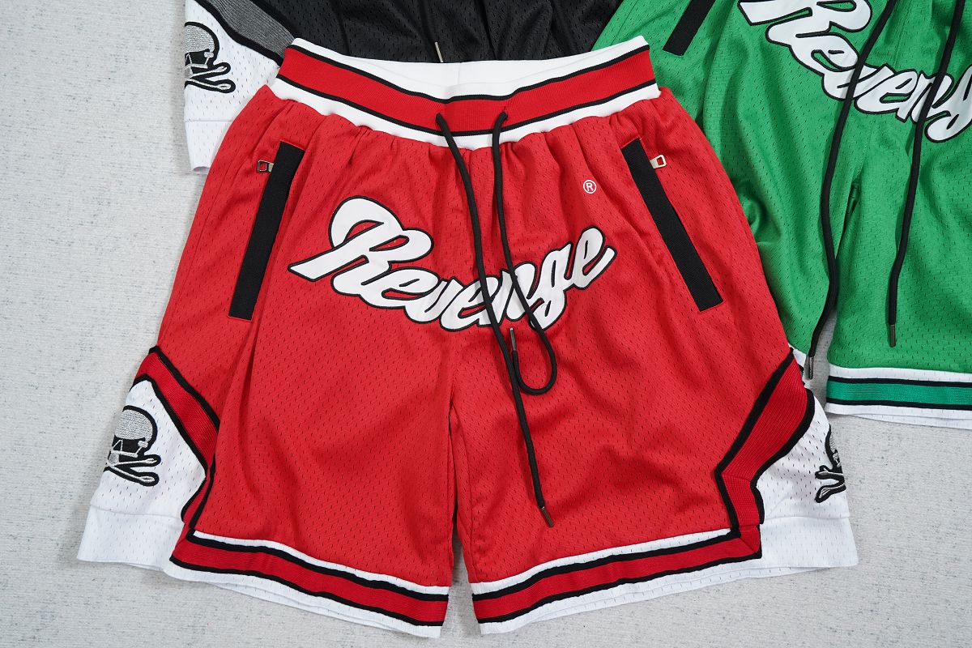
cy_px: 324
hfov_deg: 54.4
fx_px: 945
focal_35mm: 35
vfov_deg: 37.9
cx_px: 486
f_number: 10
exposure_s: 1/100
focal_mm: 35
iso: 1600
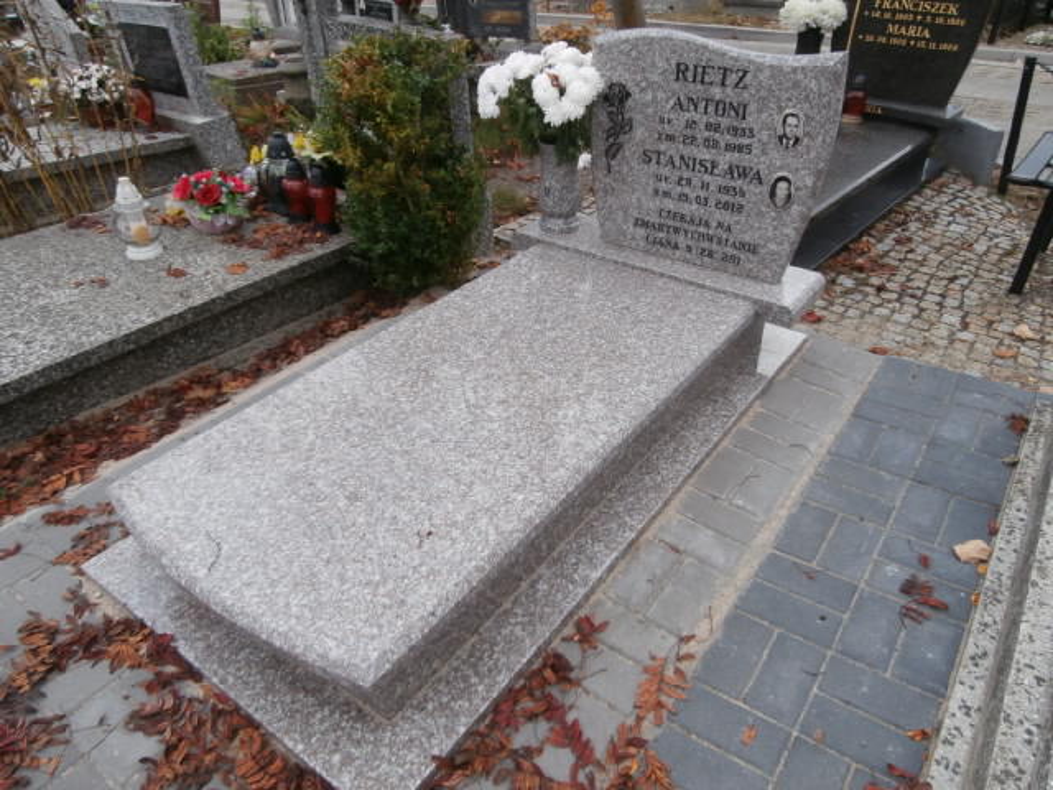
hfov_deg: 71.6
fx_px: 730
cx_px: 526
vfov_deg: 56.8
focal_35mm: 24
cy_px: 395
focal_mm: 4.2
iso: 100
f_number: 3
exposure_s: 1/250
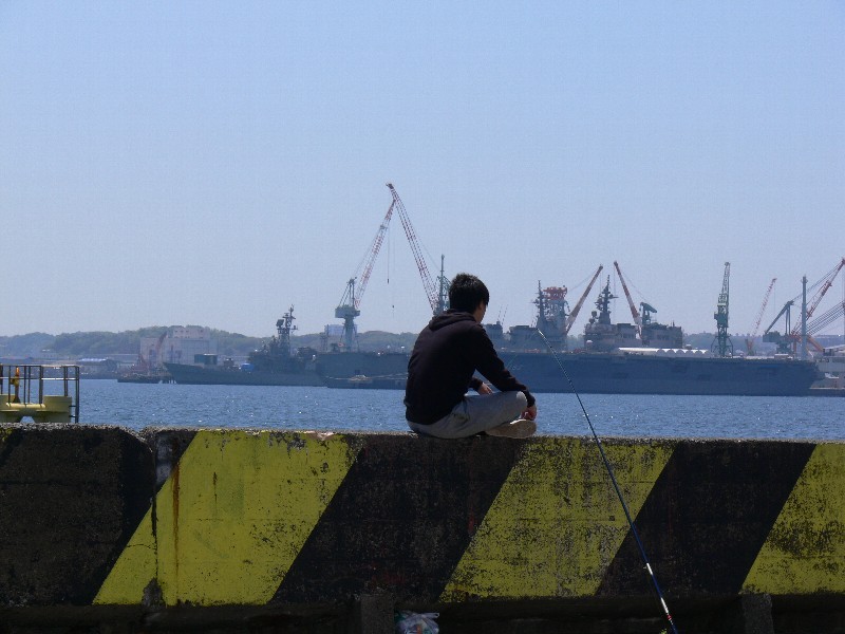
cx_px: 422
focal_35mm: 104
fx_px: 2539
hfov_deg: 18.9
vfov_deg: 14.2
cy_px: 317
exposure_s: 1/500
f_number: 5.6
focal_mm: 22
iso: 80
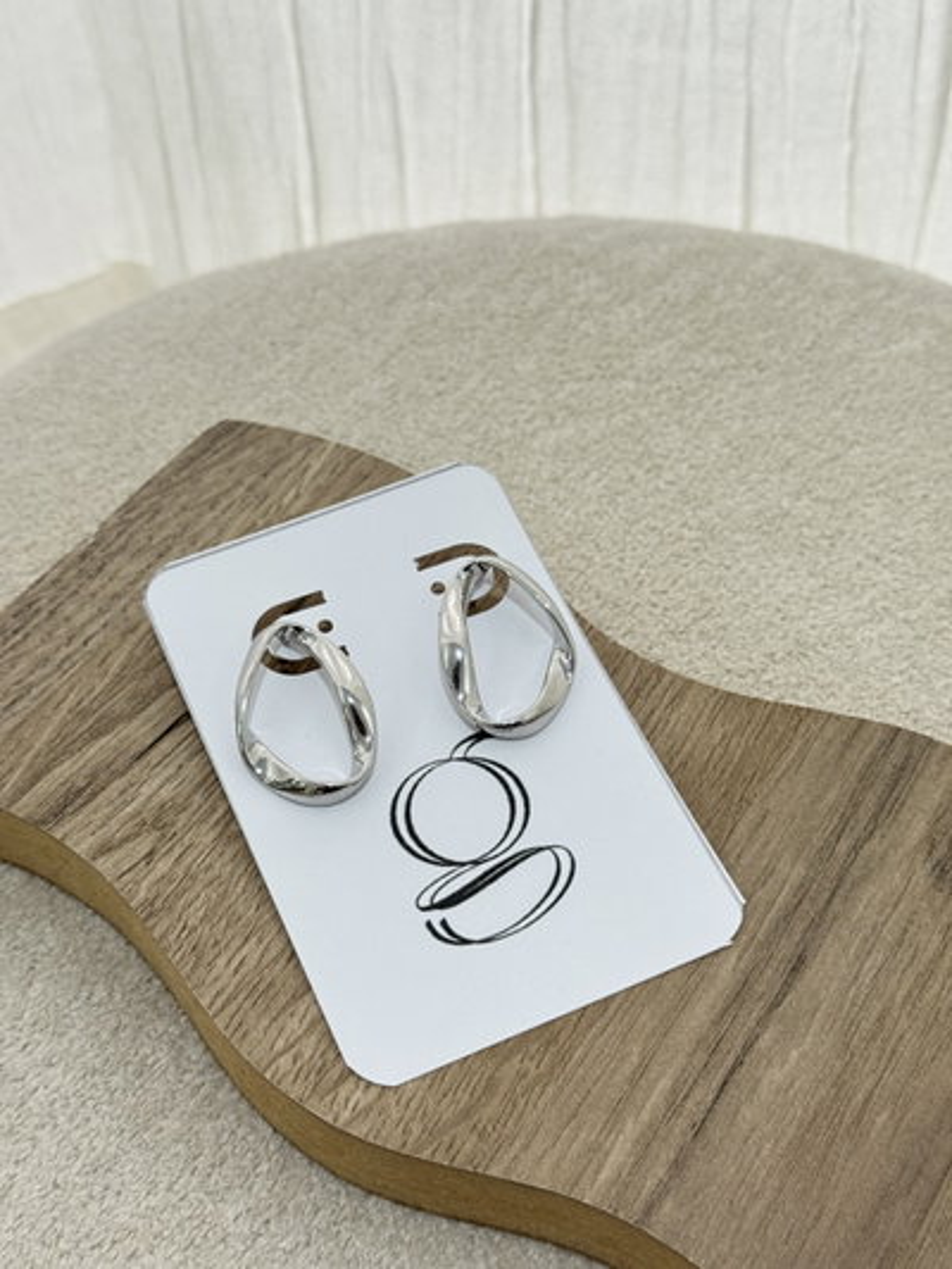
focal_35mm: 48
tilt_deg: -51.0
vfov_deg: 39.6
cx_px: 476
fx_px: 1759
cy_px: 634
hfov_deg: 30.3
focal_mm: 6.76
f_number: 1.78
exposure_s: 1/100
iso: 125
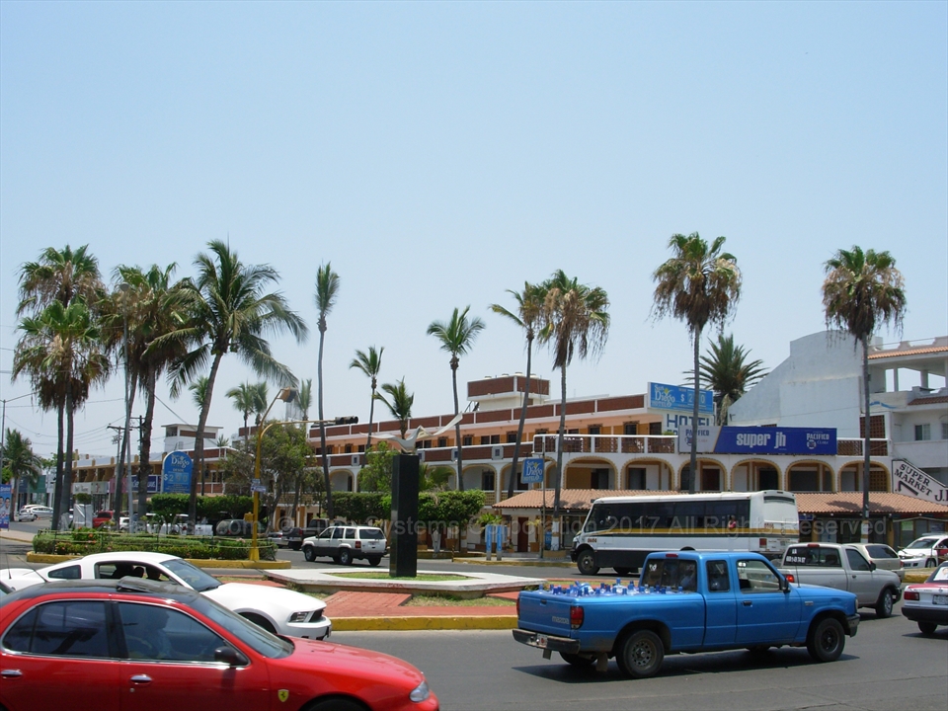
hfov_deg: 49.0
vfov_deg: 37.7
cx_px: 474
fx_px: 1041
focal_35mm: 38
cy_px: 356
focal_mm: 6.3
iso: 50
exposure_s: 1/512
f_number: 4.9
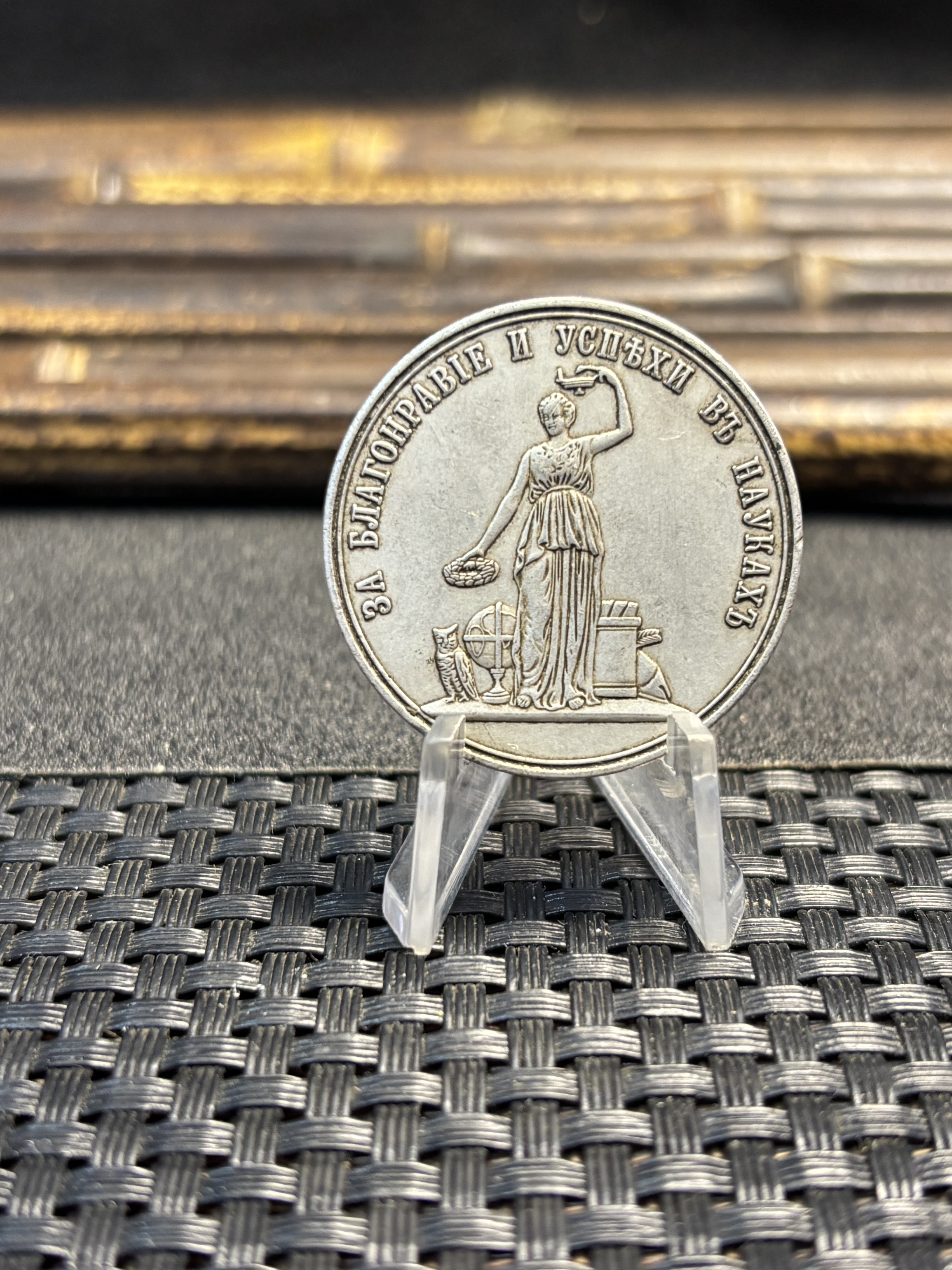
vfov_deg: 58.1
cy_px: 534
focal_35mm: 31
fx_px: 1137
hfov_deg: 45.3
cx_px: 560
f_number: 1.6
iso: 200
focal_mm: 5.96
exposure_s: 1/60
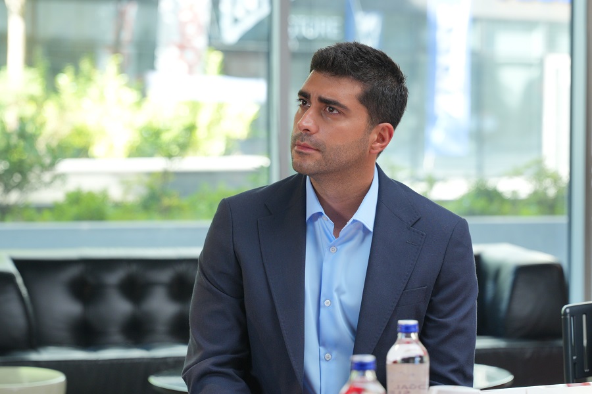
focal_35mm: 105
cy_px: 197
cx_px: 296
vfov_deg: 13.0
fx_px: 1727
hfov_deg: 19.5
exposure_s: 1/160
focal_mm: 70
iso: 400
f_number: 2.8
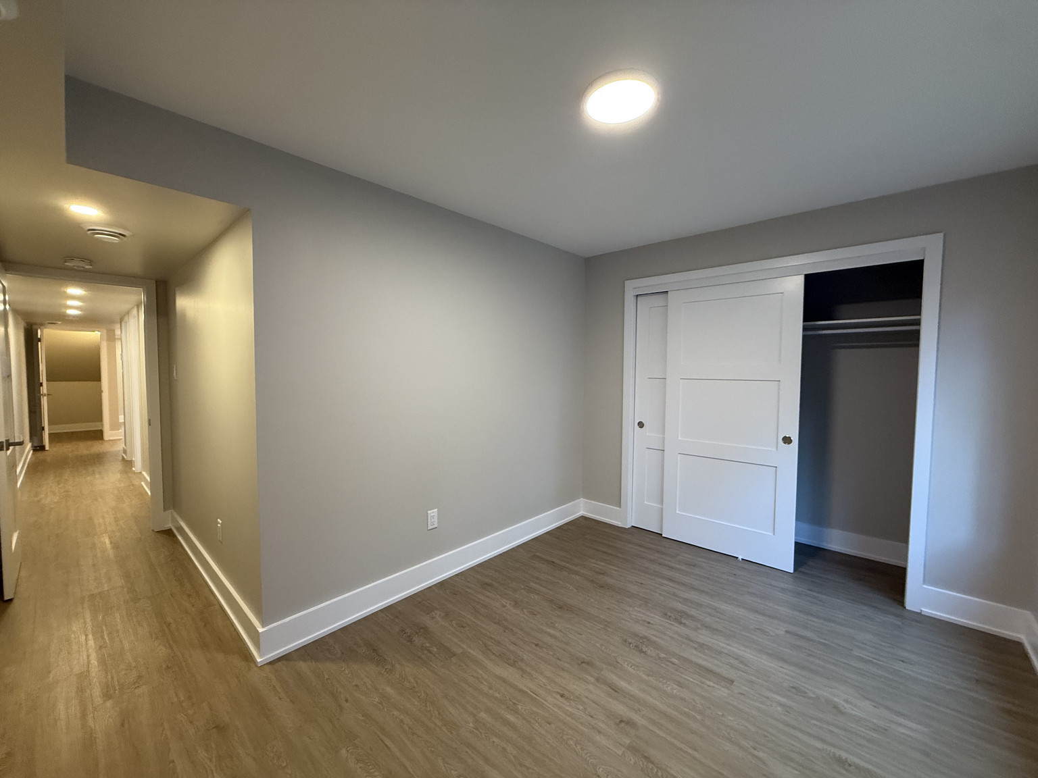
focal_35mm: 14
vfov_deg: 85.7
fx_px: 420
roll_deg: +0.3
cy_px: 389
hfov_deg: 102.1
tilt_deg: -2.2
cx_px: 519
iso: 200
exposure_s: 1/60
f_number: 2.2
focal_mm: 2.22
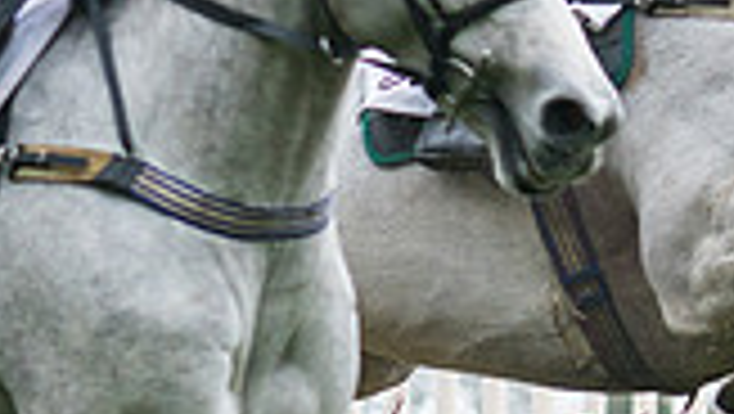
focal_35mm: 523
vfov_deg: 2.3
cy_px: 360
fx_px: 10187
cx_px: 506
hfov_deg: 4.1
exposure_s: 1/1000
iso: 500
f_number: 2.8
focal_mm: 70
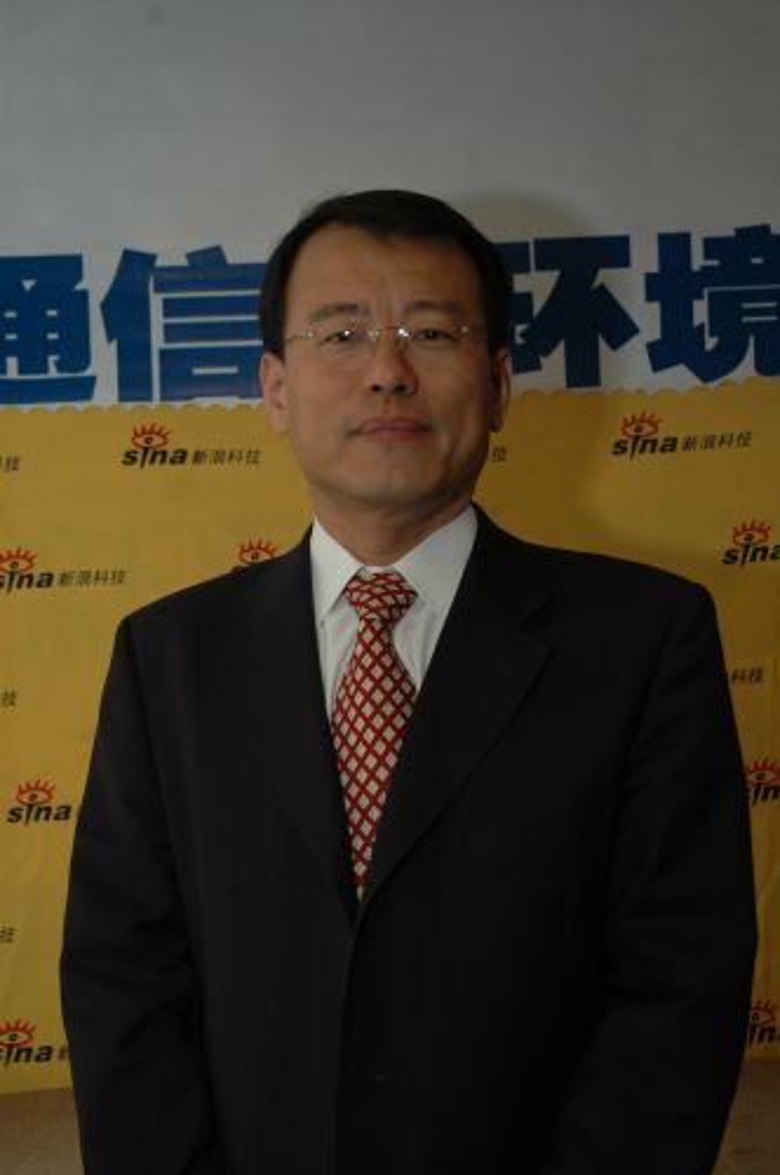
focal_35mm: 60
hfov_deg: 22.6
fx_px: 1955
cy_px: 588
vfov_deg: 33.4
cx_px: 390
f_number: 4.5
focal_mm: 40
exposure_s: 1/60
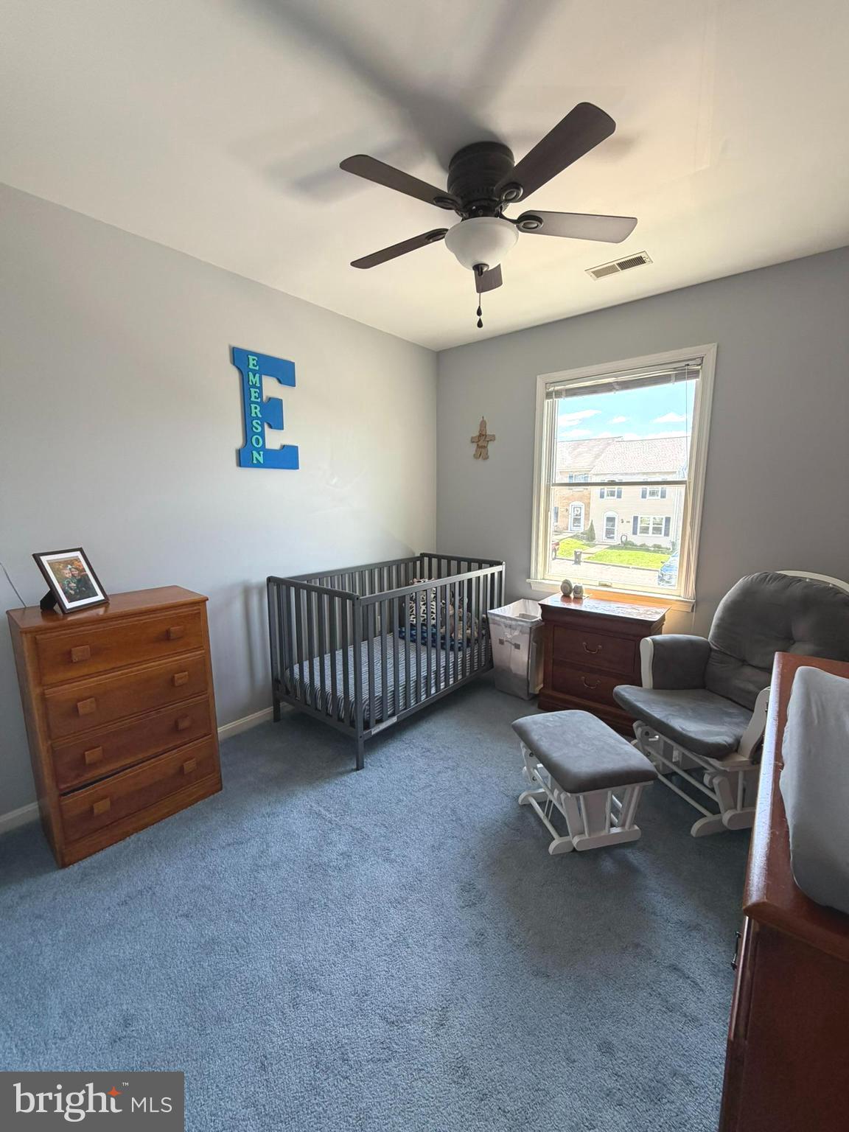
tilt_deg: -9.0
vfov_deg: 102.1
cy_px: 566
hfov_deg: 85.7
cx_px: 424
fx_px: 458
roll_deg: -0.5
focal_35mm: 14
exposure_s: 1/121
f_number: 2.2
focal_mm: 2.22
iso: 125
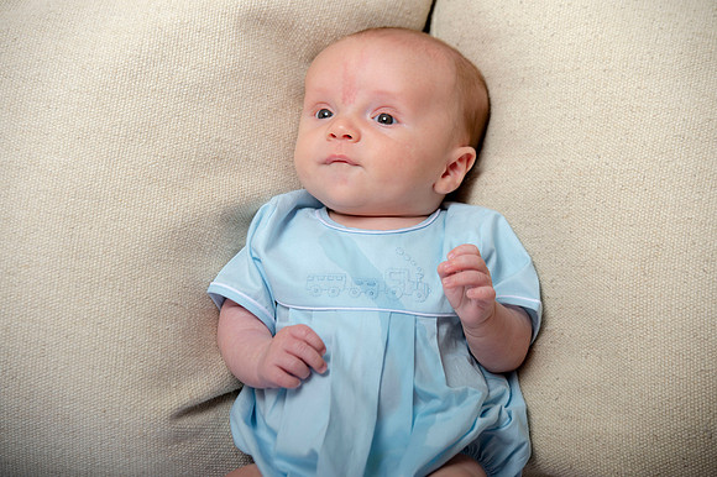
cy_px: 238
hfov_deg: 14.2
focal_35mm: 145
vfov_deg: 9.5
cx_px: 358
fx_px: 2886
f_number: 5.6
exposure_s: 1/200
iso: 250
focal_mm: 145
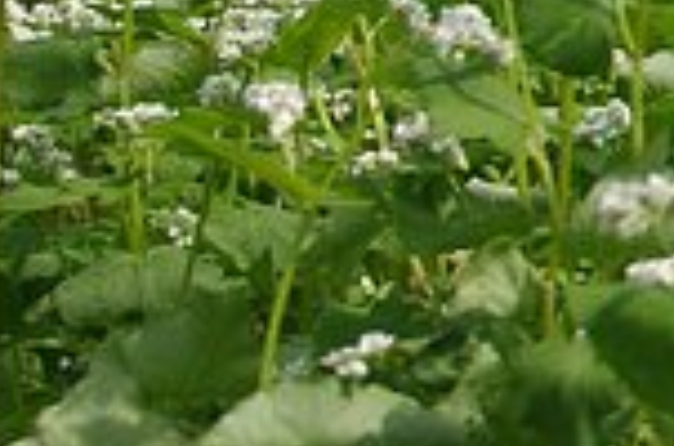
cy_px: -504
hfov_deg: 8.3
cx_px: 2035
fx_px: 3923
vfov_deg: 6.3
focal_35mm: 210
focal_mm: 21
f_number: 3.5
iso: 100
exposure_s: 1/800
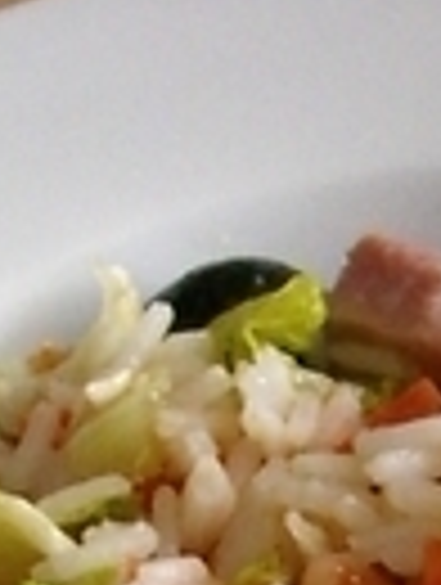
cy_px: 812
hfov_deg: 10.1
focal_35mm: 146
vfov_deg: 12.9
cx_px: 450
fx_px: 2472
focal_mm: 6.2
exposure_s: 1/50
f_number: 2.7
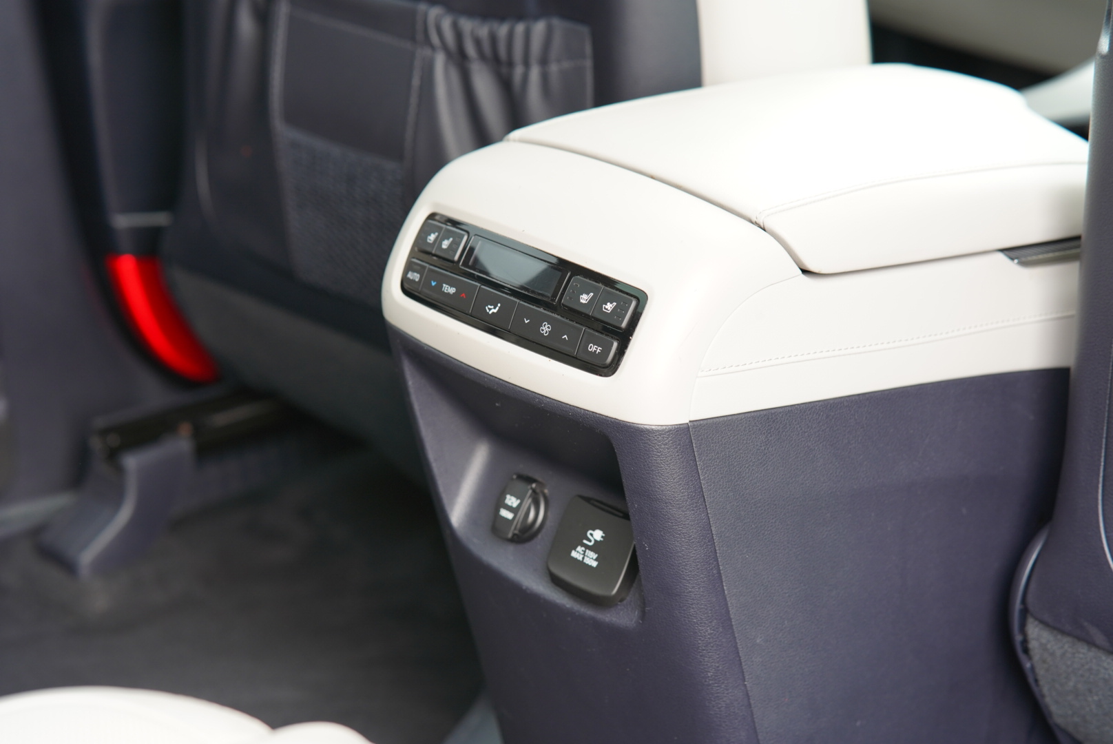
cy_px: 372
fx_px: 2630
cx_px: 556
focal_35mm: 85
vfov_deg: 16.1
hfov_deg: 23.9
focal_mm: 85
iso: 800
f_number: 4
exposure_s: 1/100
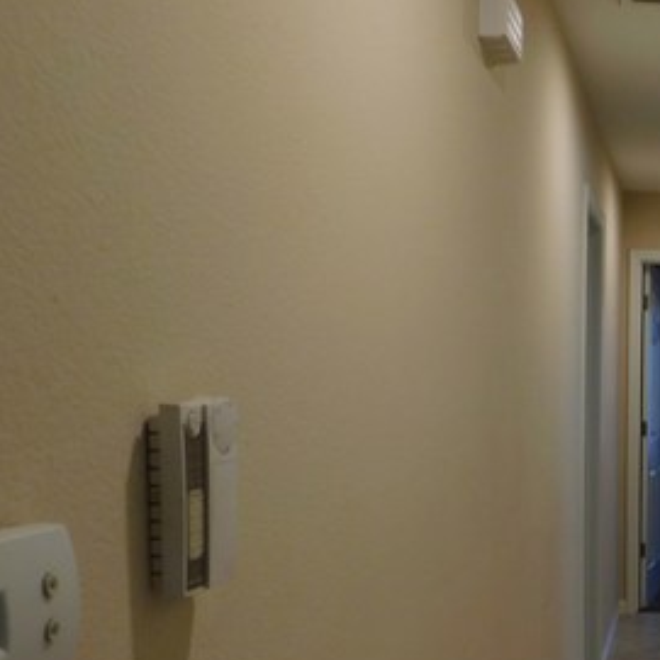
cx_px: 735
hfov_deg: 31.2
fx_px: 1035
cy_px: 463
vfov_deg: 34.9
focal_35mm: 48
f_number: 3
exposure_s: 1/40
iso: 125
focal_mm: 4
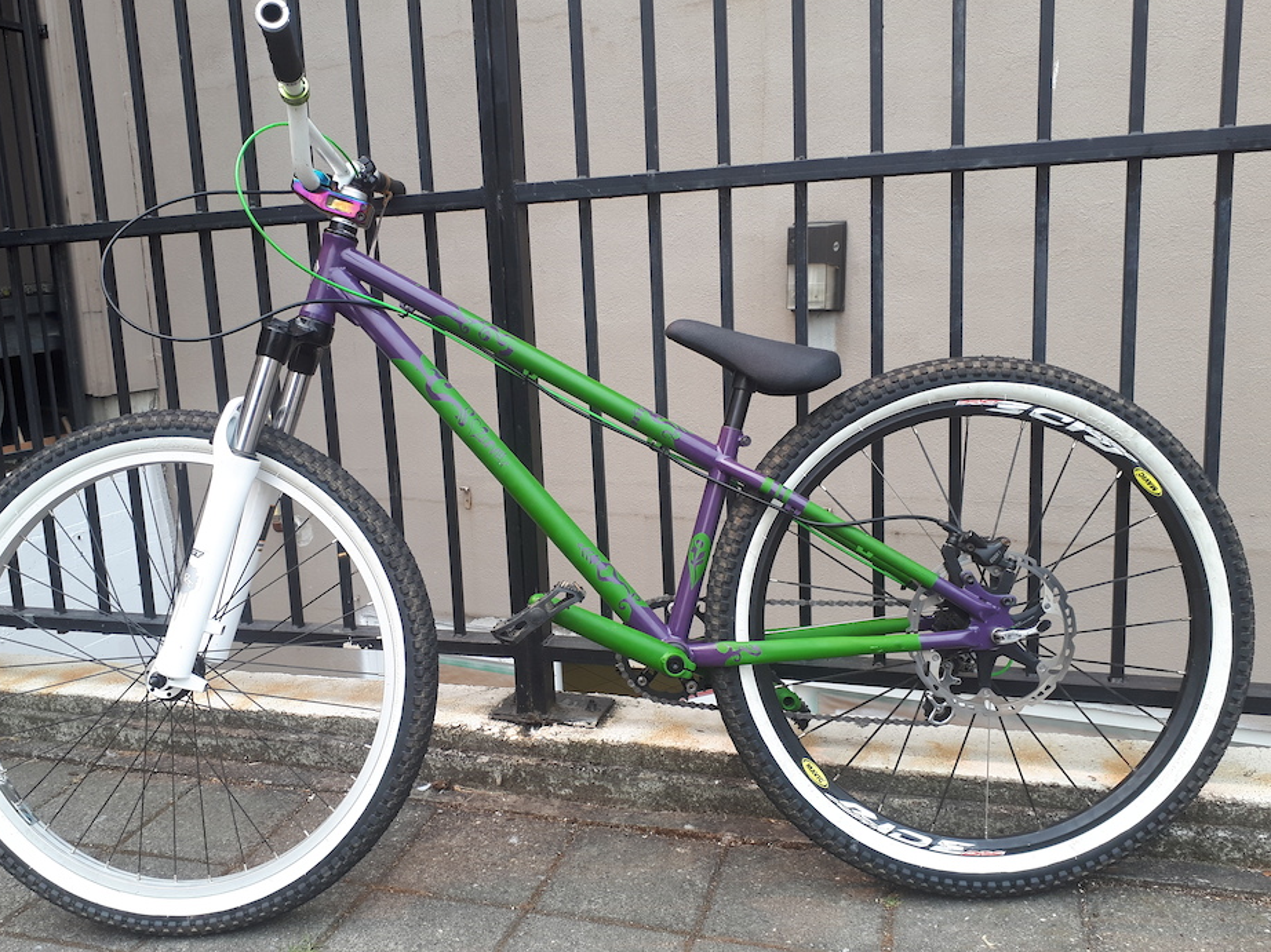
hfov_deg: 59.9
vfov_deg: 46.8
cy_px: 500
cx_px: 575
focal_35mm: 30
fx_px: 1101
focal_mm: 3.6
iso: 40
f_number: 1.9
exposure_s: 1/216
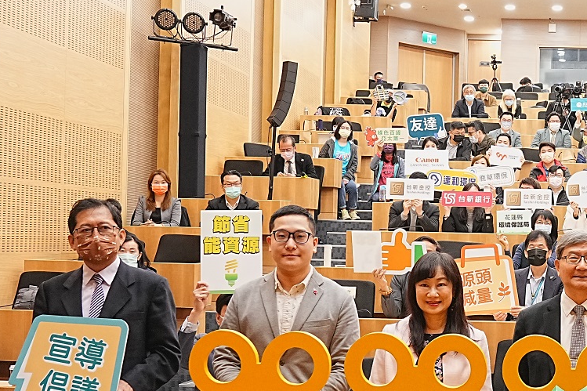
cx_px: 560
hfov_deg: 30.1
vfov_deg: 21.5
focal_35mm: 63
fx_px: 1027
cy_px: 240
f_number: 4
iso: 2500
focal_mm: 24
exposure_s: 1/100
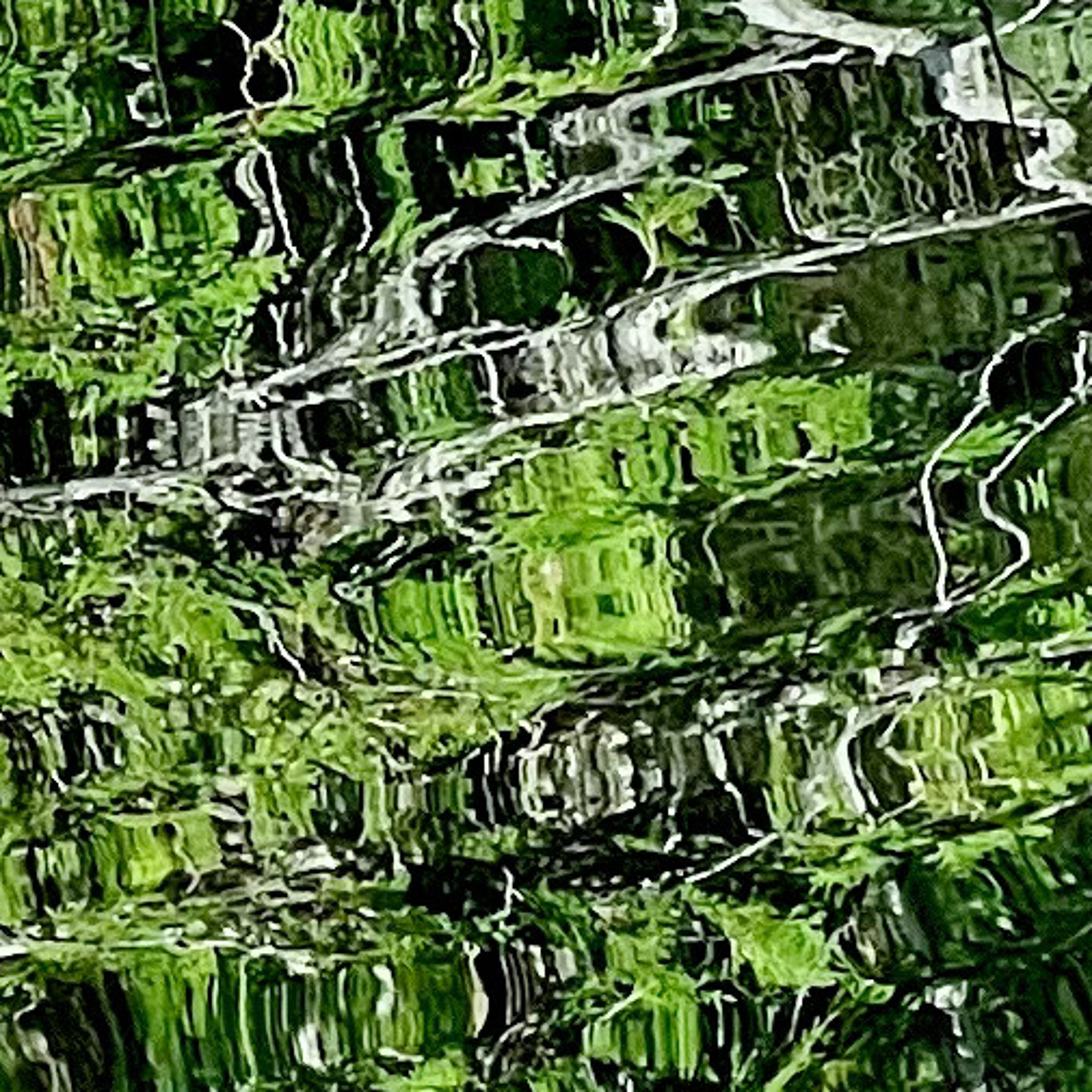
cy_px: 41
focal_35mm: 274
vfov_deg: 6.4
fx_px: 9779
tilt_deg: -9.5
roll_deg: +0.9
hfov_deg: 5.9
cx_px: -2149
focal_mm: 6
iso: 25
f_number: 2
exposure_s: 1/331
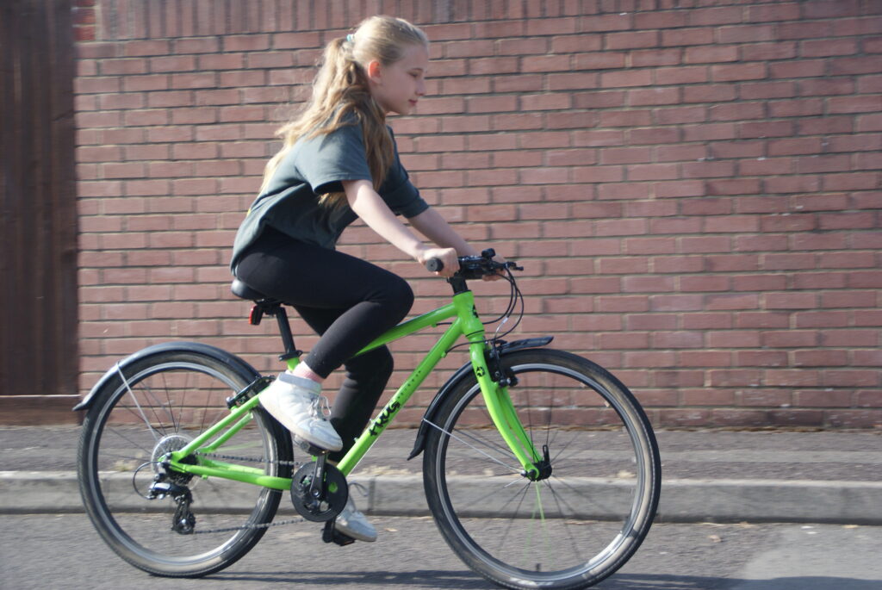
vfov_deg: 18.2
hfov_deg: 27.0
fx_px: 1839
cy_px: 295
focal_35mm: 75
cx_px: 441
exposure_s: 1/160
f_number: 4.5
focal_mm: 50
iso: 250
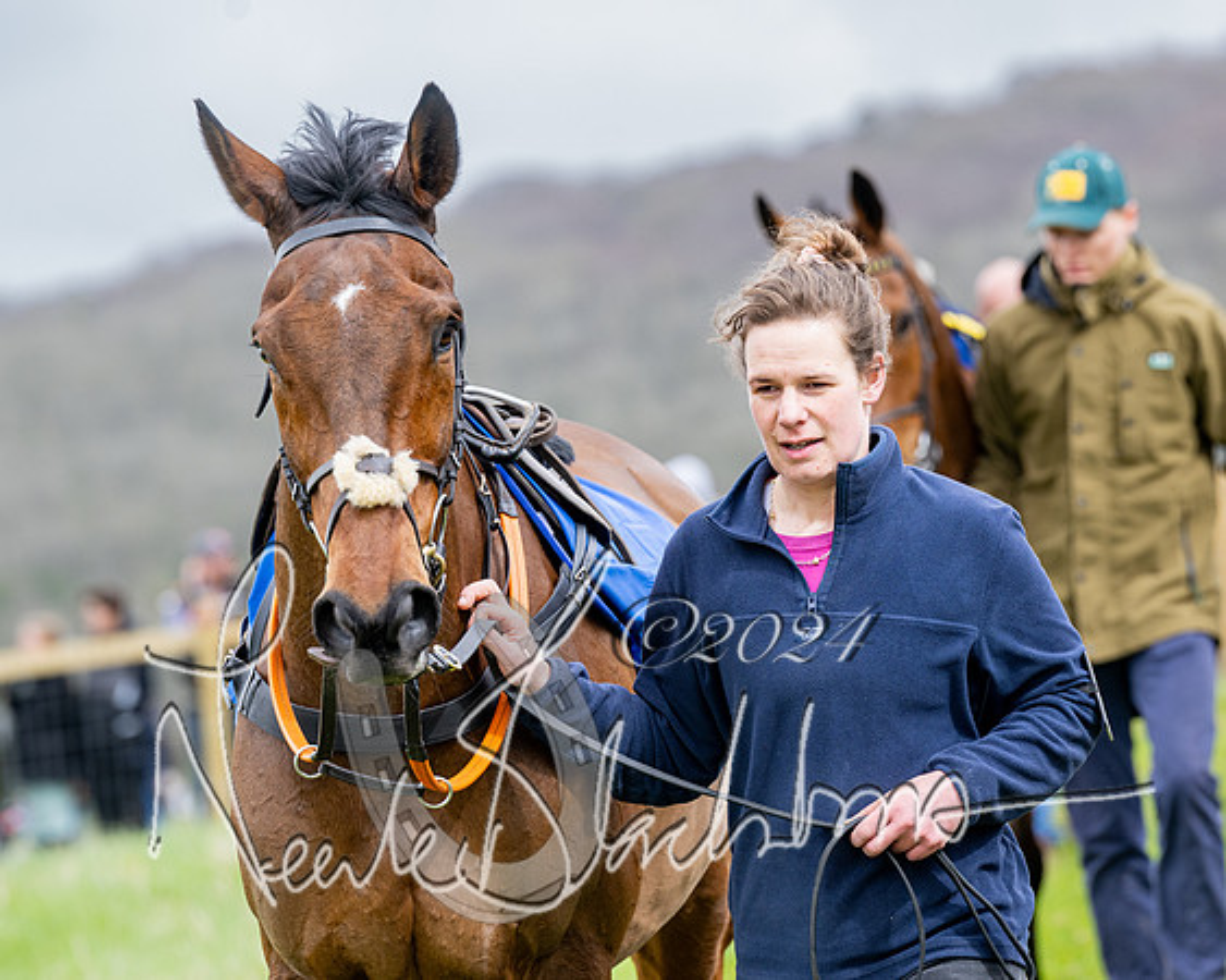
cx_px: 615
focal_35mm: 257
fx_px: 9340
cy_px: 512
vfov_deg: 6.0
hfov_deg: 7.5
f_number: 5
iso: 400
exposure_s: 1/640
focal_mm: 200
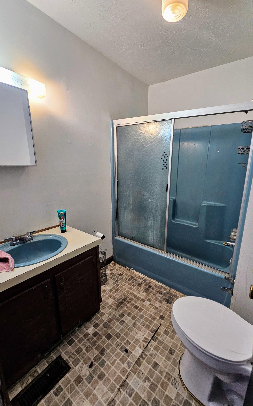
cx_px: 147
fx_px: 154
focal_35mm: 14
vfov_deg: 105.3
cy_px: 204
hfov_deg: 78.0
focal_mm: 2.2
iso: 250
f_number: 2.2
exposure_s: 1/60
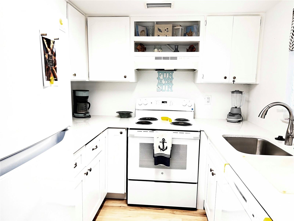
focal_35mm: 26
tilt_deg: -8.1
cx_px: 147
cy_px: 110
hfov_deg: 67.3
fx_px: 221
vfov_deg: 53.1
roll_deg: -0.8
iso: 40
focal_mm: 5.7
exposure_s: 1/120
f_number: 1.5
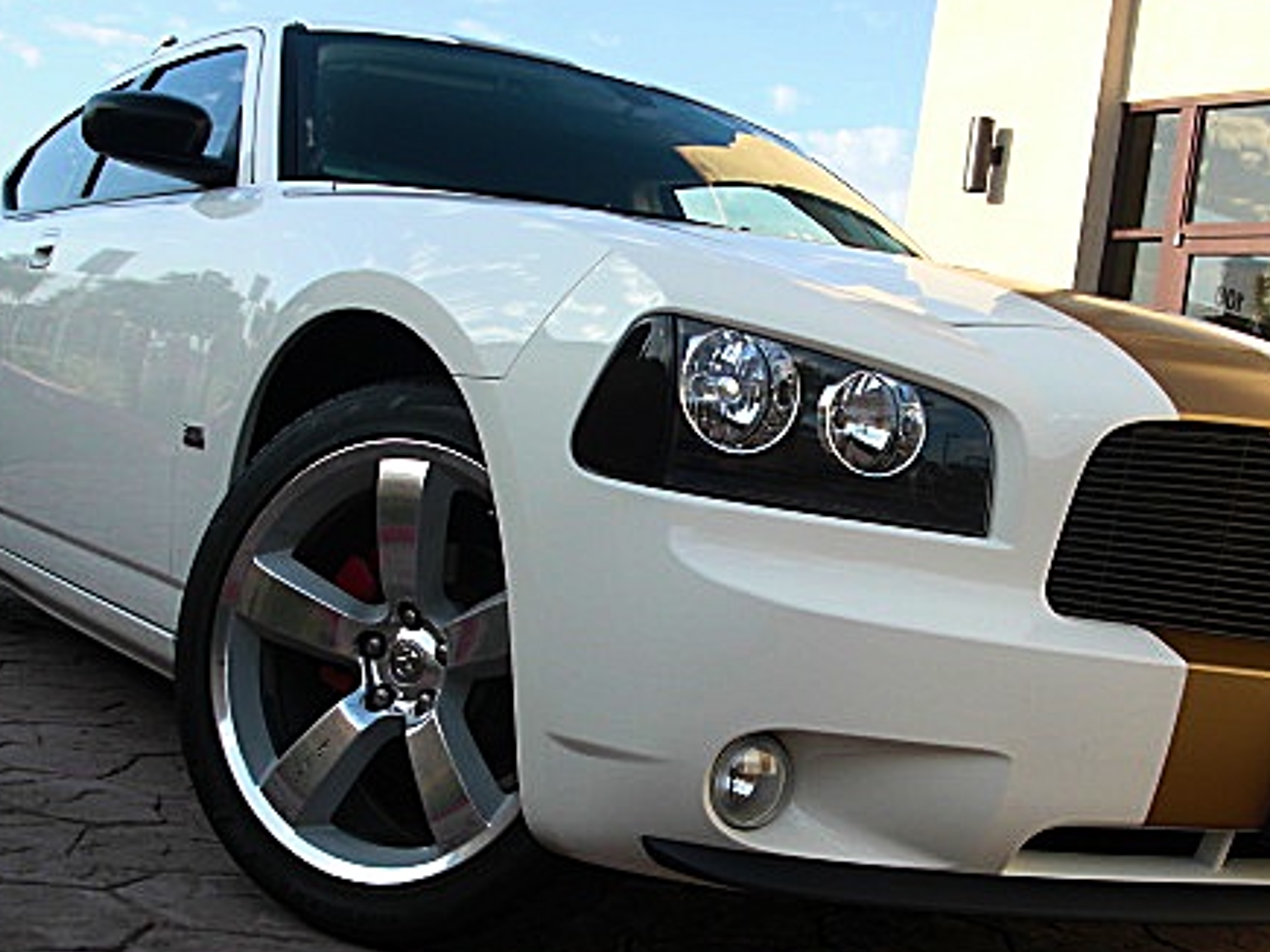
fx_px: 1944
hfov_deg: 36.1
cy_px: 572
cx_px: 750
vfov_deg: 27.5
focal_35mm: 53
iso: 50
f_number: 2.8
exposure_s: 1/320
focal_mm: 6.3
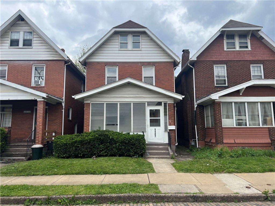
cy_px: 103
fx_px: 207
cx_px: 138
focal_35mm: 26
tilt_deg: +6.3
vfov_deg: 53.1
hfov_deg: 67.3
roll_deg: +0.4
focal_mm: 5.7
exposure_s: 1/1361
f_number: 1.5
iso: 50
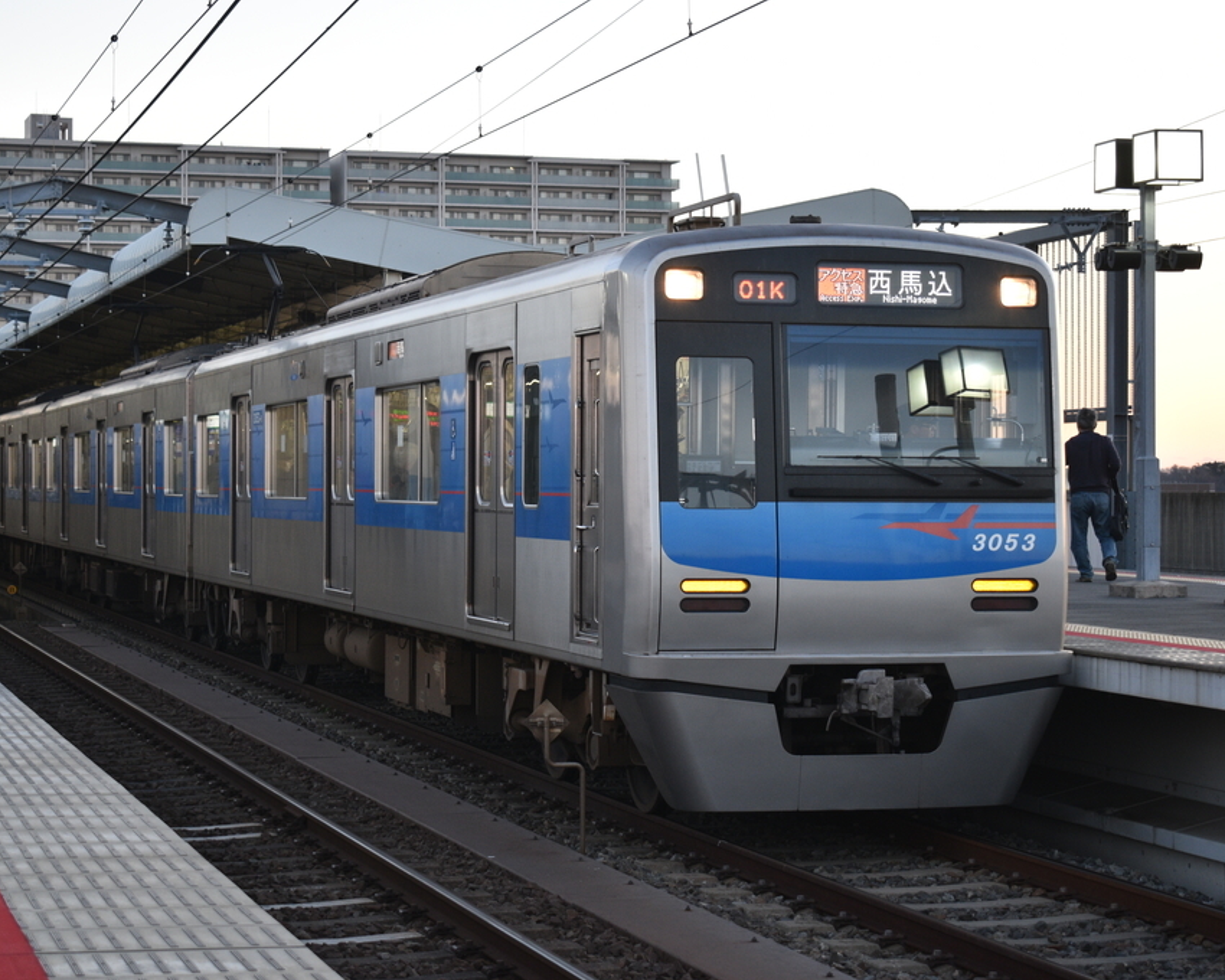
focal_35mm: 78
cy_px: 491
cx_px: 502
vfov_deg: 19.7
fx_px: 2828
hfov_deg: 24.4
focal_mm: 46
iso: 500
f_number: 5.6
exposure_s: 1/100
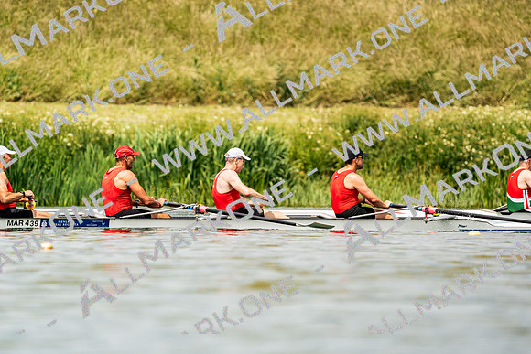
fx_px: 7317
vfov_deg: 2.8
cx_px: 266
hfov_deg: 4.2
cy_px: 177
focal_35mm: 496
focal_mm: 496
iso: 160
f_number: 6.3
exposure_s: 1/2000
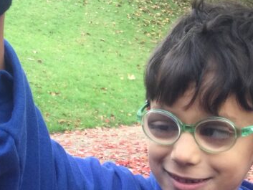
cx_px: 127
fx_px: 658
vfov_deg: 16.2
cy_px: 168
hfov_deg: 21.8
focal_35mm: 90
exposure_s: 1/33
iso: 25
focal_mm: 3.3
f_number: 2.4
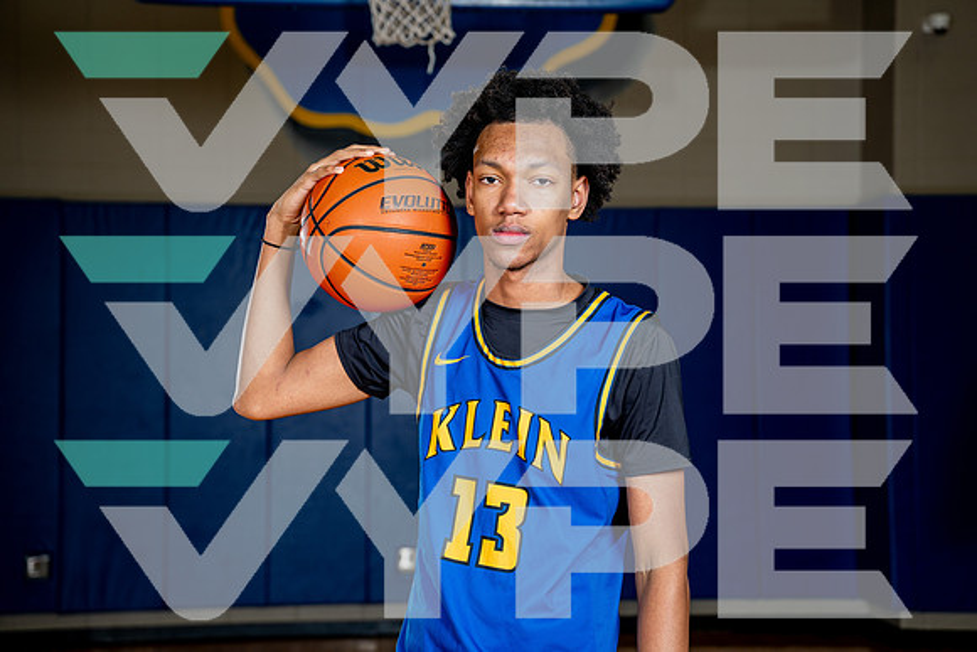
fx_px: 1900
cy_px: 326
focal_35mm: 70
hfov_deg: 28.8
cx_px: 488
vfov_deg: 19.5
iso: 160
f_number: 4
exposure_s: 1/250
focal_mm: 70
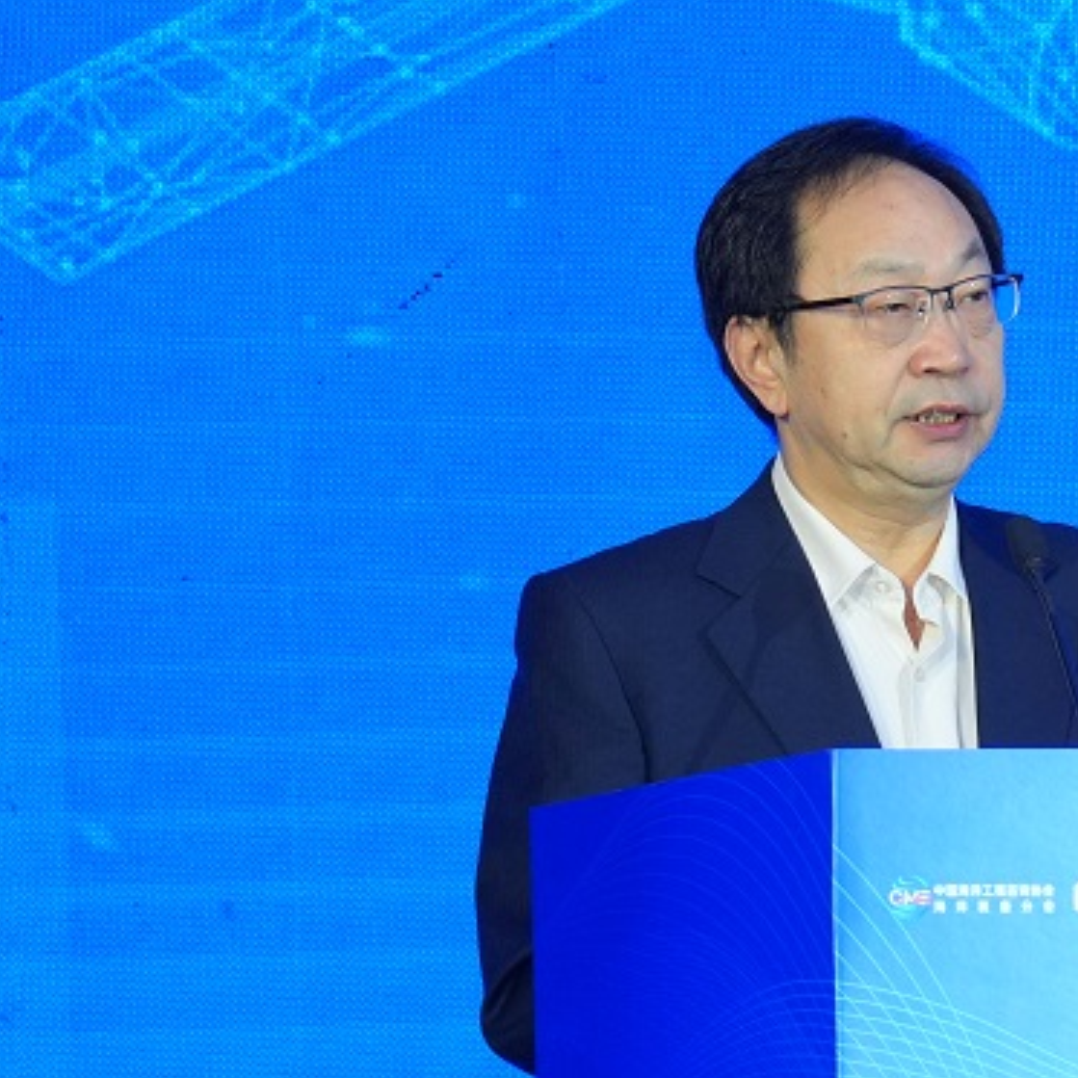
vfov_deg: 6.1
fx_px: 10112
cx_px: 1130
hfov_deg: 6.1
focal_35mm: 287
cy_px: 824
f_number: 4
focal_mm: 70
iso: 800
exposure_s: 1/160
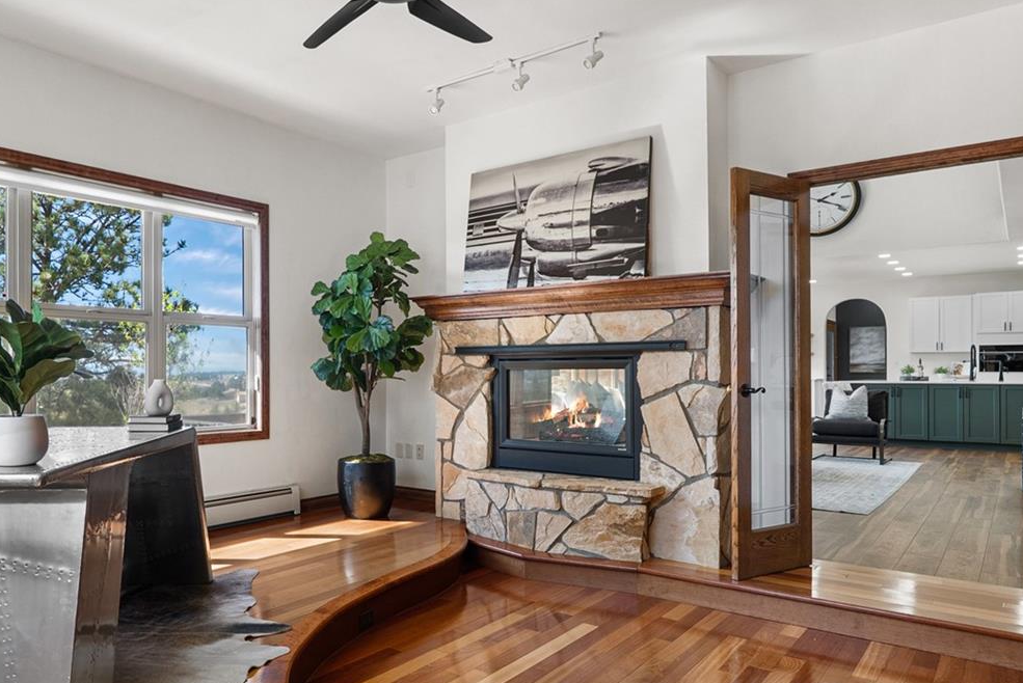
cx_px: 402
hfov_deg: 68.6
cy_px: 365
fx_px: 739
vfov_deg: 49.6
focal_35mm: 26
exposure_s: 1/3
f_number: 8
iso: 200
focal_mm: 16
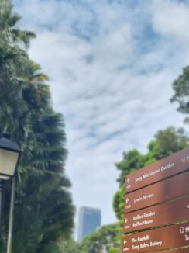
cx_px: 193
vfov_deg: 35.8
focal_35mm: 51
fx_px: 372
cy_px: 217
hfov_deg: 26.8
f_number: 1.8
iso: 50
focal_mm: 6.7
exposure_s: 1/1018
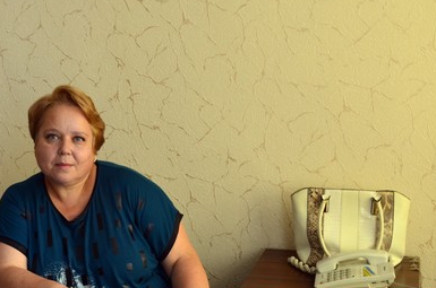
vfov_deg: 22.5
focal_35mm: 60
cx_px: 86
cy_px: 156
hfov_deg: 32.5
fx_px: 725
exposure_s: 1/40
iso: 400
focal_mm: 22
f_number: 9
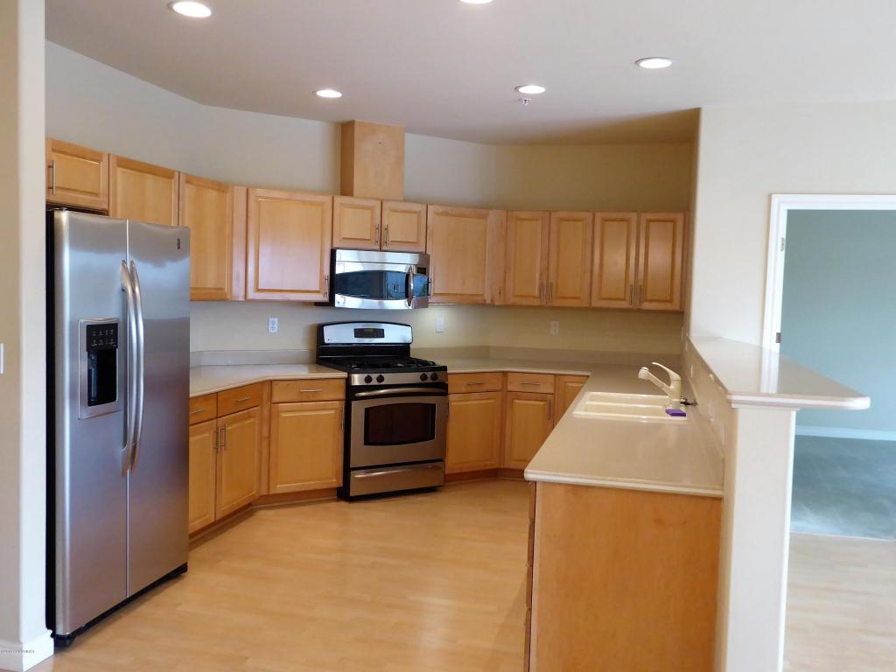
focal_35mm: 29
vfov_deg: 48.2
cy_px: 336
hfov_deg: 61.7
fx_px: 751
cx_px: 448
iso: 320
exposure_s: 1/60
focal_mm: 5
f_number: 3.5
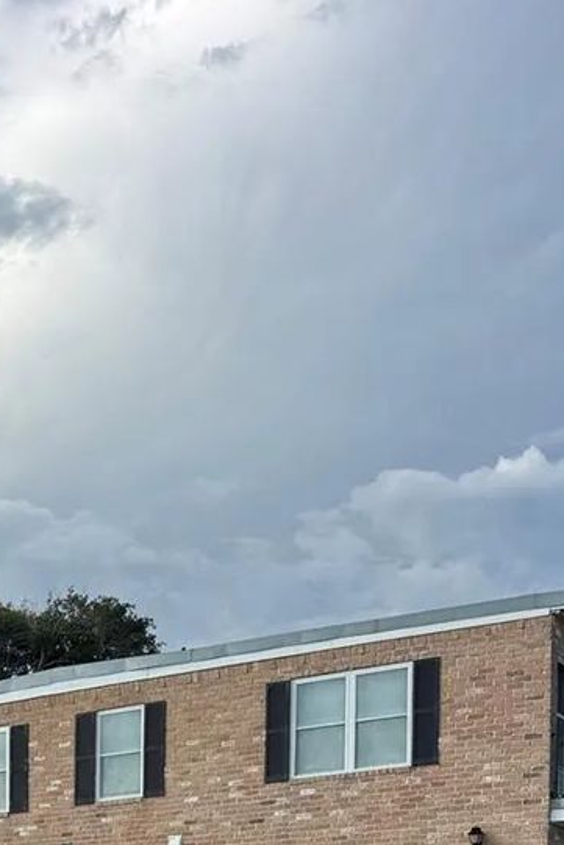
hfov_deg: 20.2
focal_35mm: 63
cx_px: -119
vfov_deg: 27.6
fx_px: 1479
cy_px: 1039
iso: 80
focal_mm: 6.76
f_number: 1.78
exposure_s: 1/2959
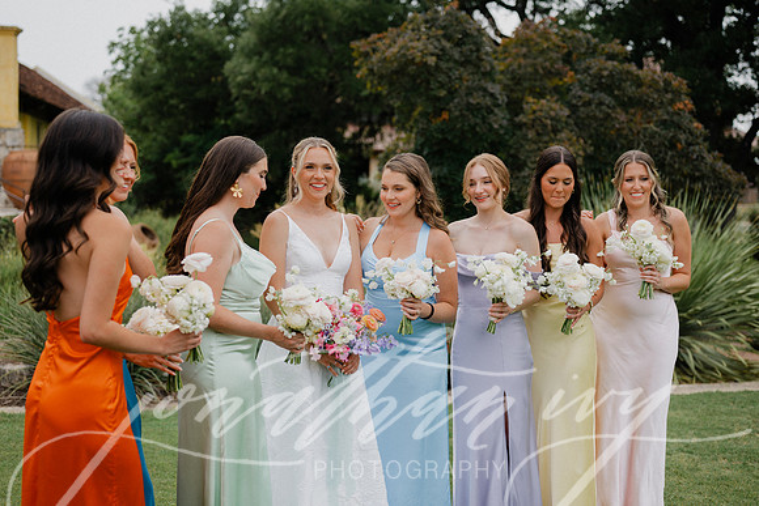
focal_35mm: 50
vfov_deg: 27.0
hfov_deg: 39.6
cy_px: 253
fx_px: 1054
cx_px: 380
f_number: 2.5
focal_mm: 50
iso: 64
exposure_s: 1/1250
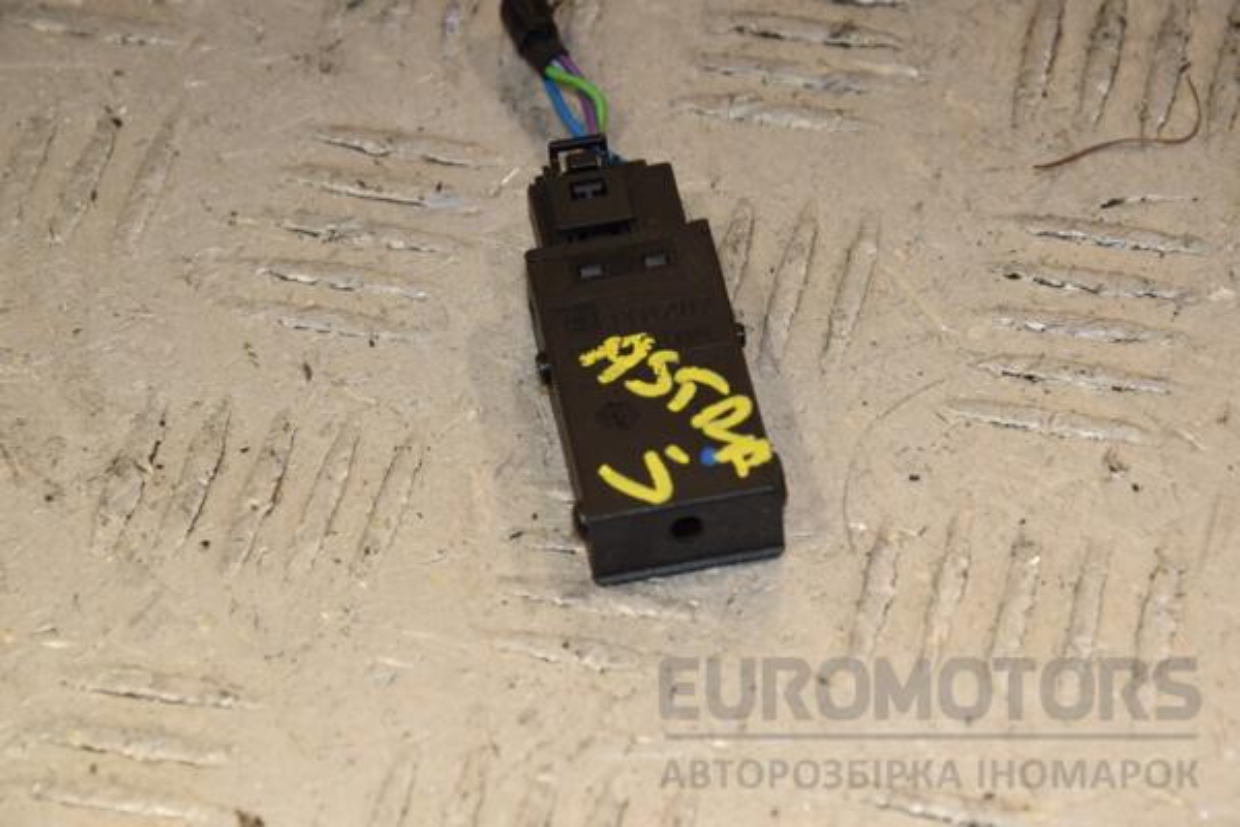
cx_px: 620
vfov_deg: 8.7
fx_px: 5425
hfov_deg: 13.0
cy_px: 414
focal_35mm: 158
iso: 800
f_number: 9
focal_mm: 105
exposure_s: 1/200
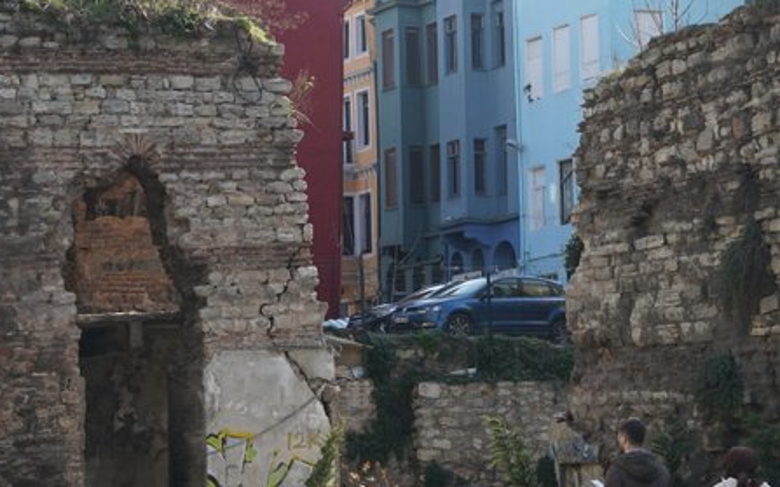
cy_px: 182
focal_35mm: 104
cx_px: 607
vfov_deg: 12.6
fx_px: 2210
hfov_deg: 19.8
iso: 100
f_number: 7.1
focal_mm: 38
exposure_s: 1/125
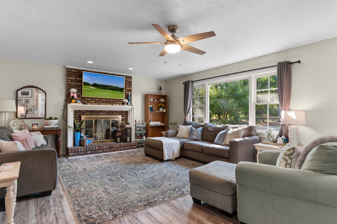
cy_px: 112
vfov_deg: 64.6
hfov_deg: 86.9
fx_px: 178
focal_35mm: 19
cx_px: 168
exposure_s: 1/5
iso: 100
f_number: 4.8
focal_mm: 13
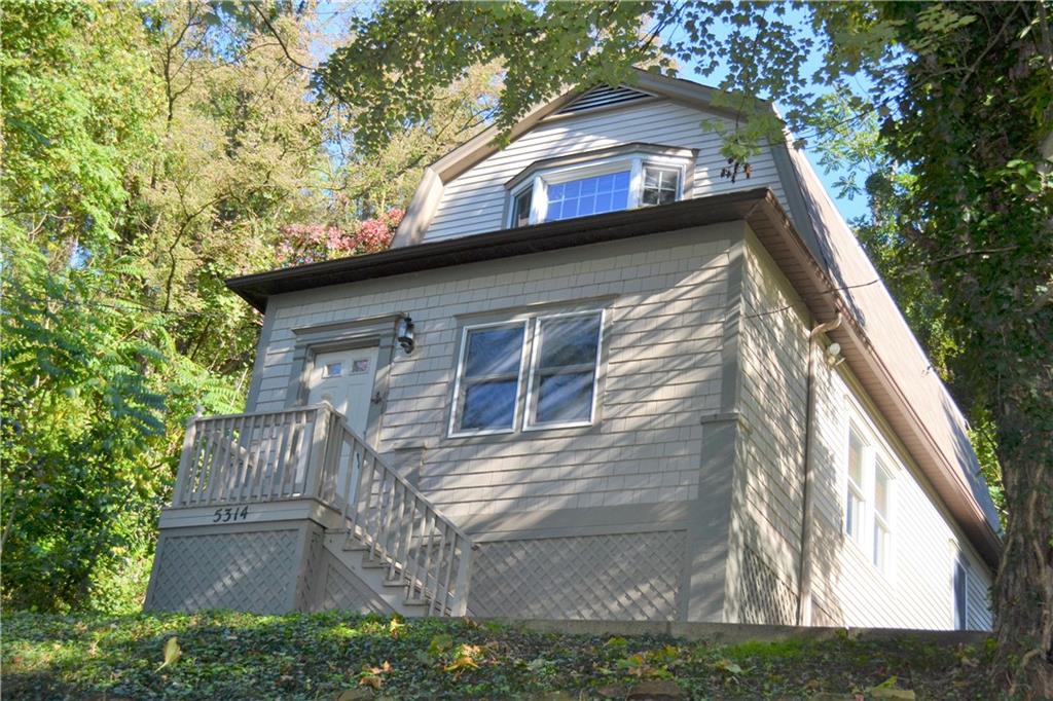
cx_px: 526
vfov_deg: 26.5
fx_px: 1491
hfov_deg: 38.9
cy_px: 350
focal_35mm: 51
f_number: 5.6
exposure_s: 1/200
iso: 100
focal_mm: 34
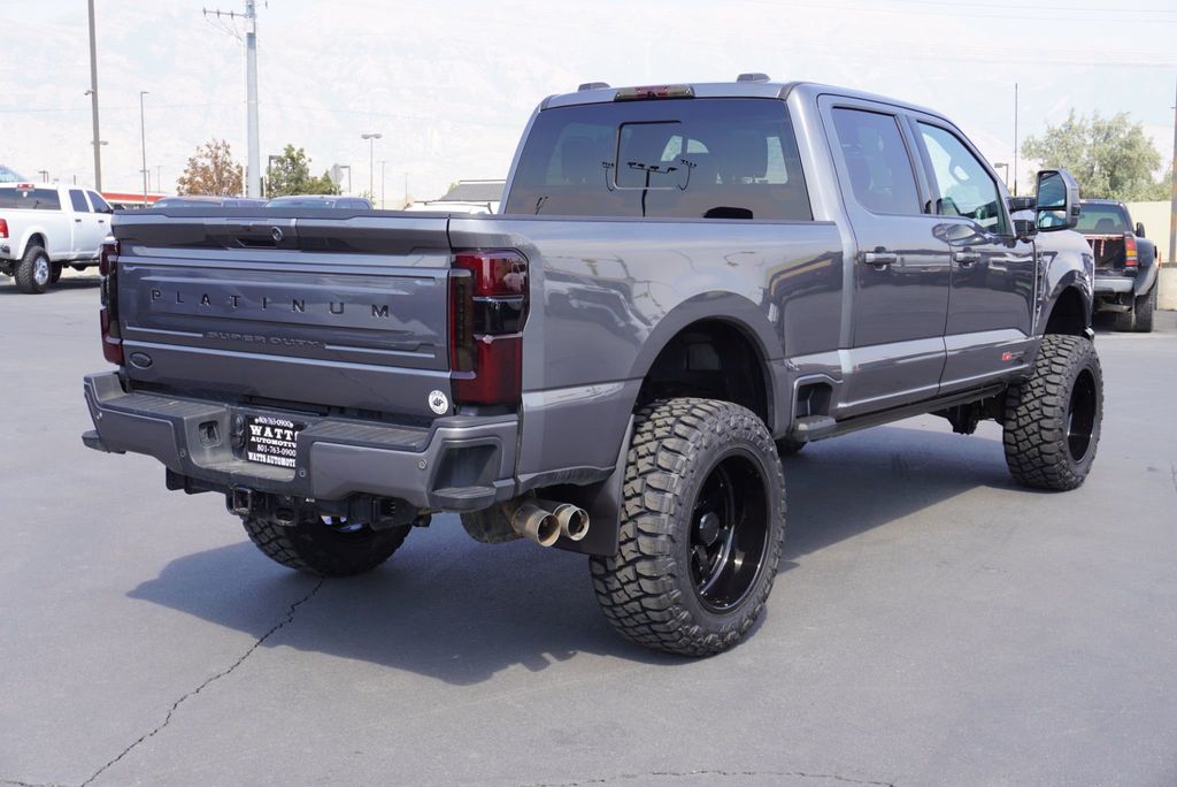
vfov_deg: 31.9
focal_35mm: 42
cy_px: 394
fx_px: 1374
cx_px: 588
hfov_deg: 46.4
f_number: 7.1
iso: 100
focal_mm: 28
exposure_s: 1/100
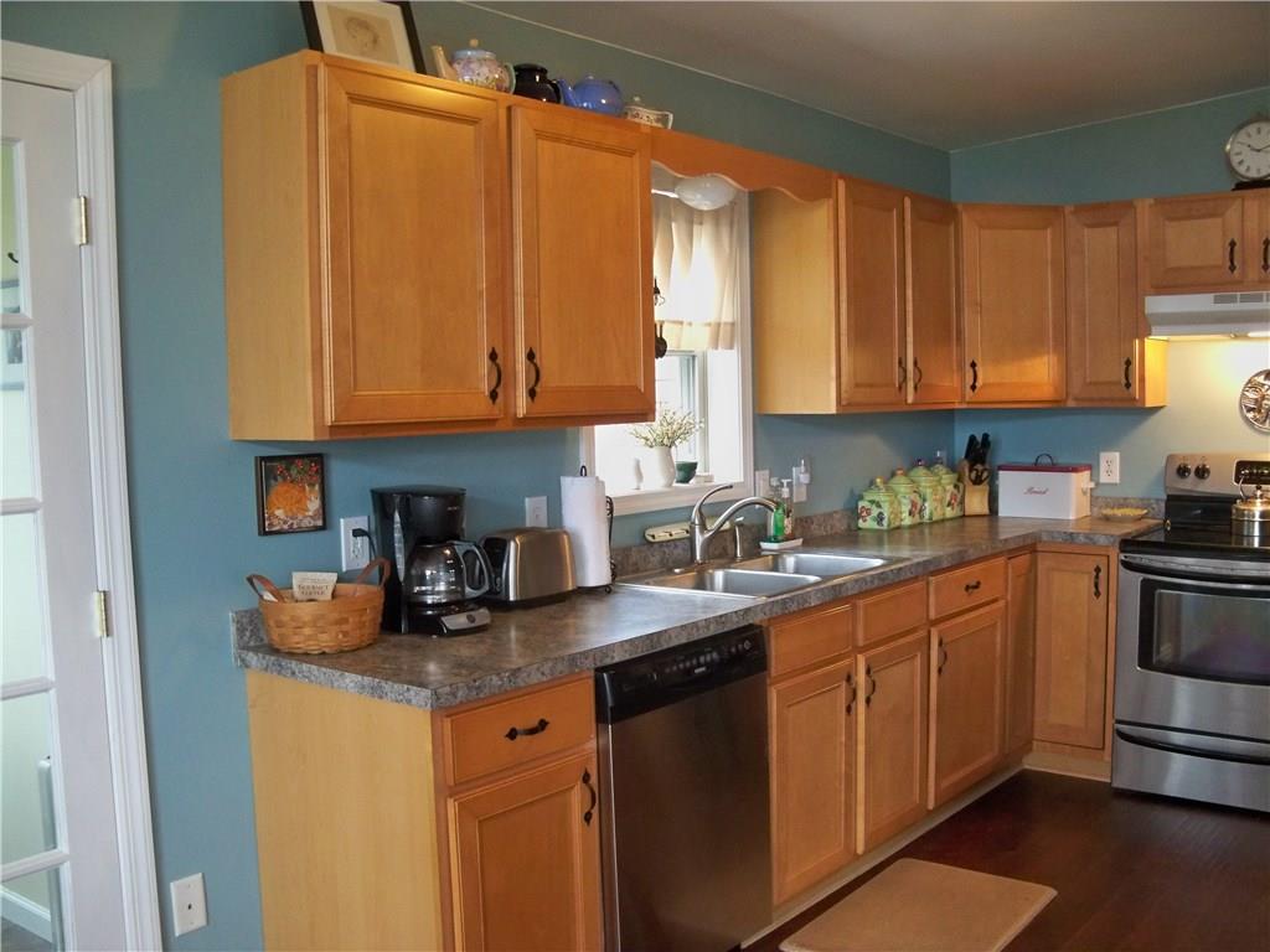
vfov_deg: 40.7
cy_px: 476
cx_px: 635
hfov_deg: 52.6
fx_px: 1284
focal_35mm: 35
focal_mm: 6.2
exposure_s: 1/13
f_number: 3.5
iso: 400
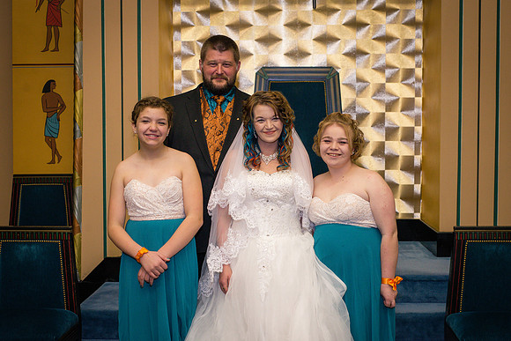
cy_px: 185
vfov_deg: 24.7
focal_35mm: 55
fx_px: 779
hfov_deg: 36.3
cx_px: 257
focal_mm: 50
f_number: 5
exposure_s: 1/160
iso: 800
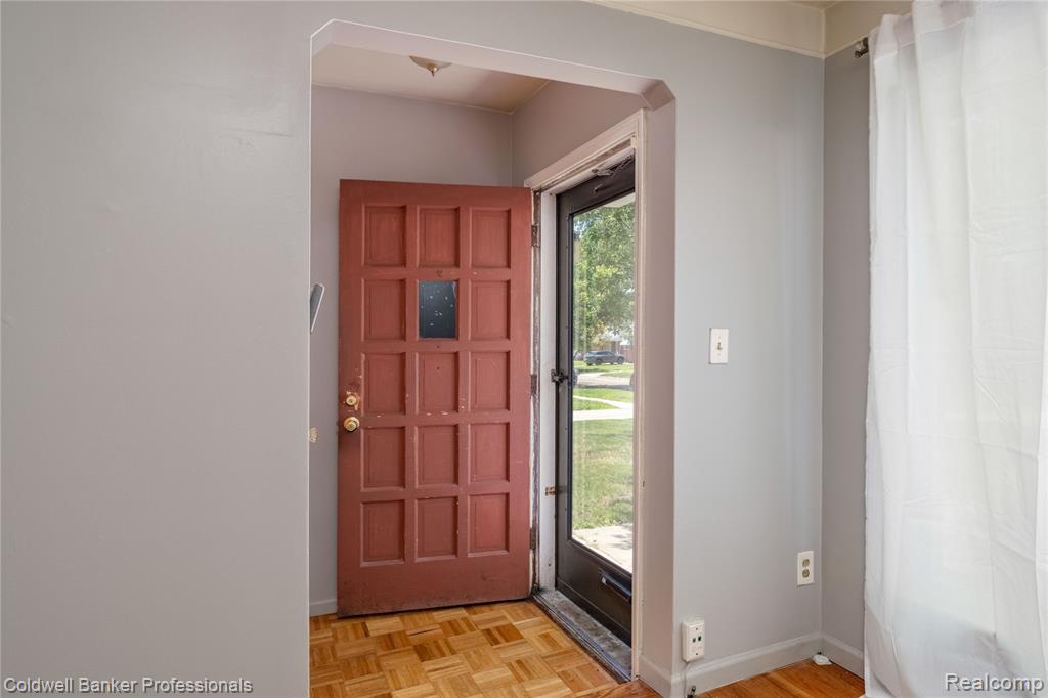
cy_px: 349
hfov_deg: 84.0
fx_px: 582
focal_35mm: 20
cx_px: 524
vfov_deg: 61.9
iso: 640
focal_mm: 13.3
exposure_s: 1/250
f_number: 5.6
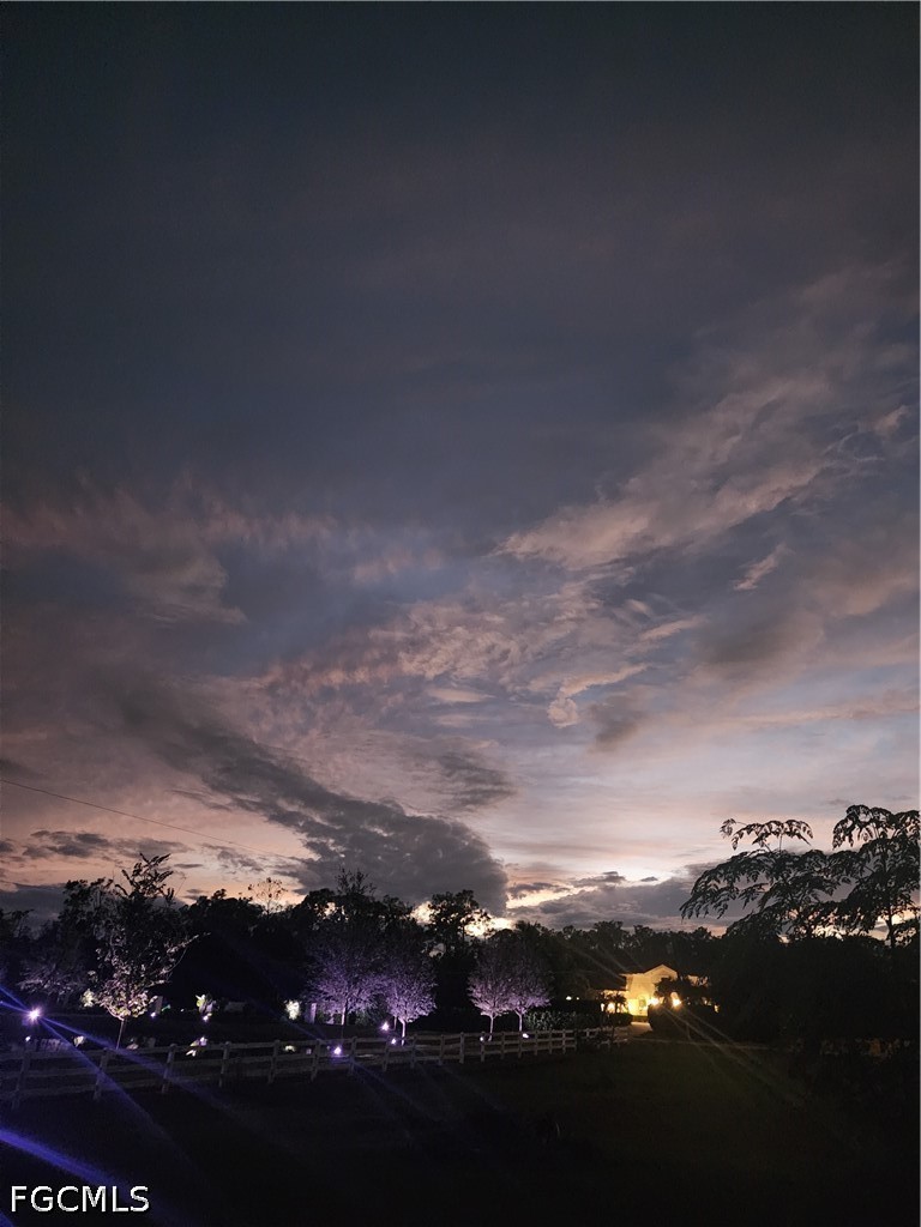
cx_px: 460
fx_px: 816
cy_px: 614
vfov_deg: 73.9
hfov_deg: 58.9
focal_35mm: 23
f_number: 1.8
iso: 1250
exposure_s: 1/17
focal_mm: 6.4
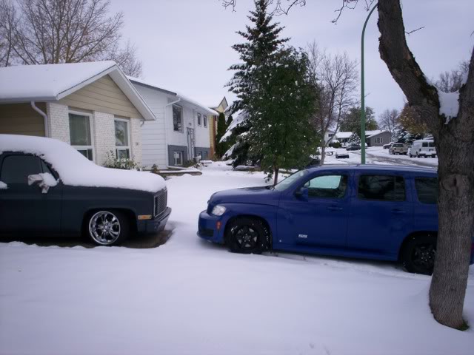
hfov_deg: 51.4
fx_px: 493
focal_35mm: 36
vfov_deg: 39.7
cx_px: 237
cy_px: 178
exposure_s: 1/892
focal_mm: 6
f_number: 4.5
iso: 100
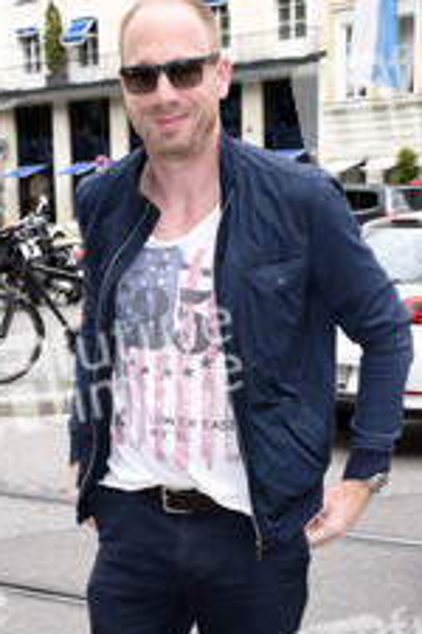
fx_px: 1264
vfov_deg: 27.5
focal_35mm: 72
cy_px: 516
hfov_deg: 18.9
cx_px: 180
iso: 160
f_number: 6.3
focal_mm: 27
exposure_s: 1/125
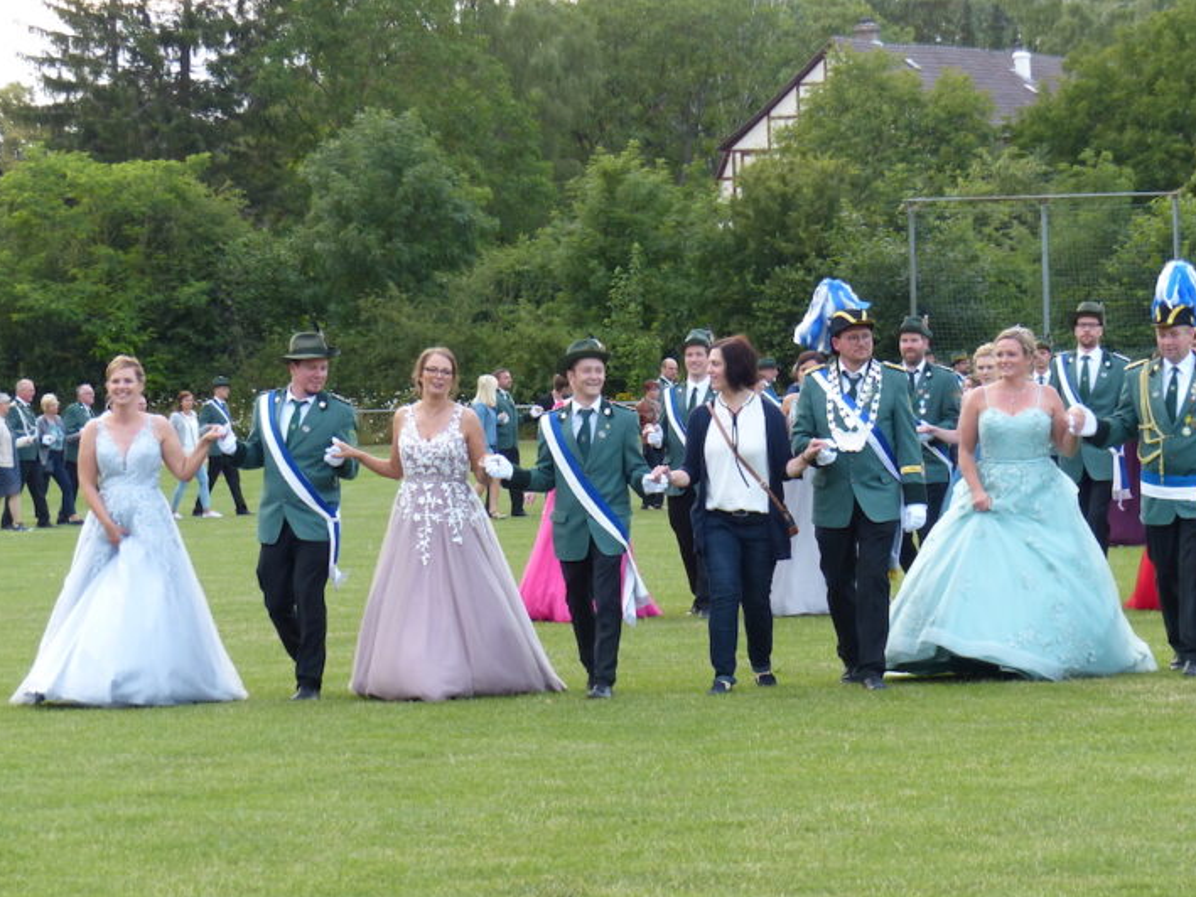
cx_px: 638
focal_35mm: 144
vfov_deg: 10.3
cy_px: 443
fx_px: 4976
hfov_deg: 13.7
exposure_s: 1/250
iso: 200
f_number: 2.8
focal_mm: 21.8
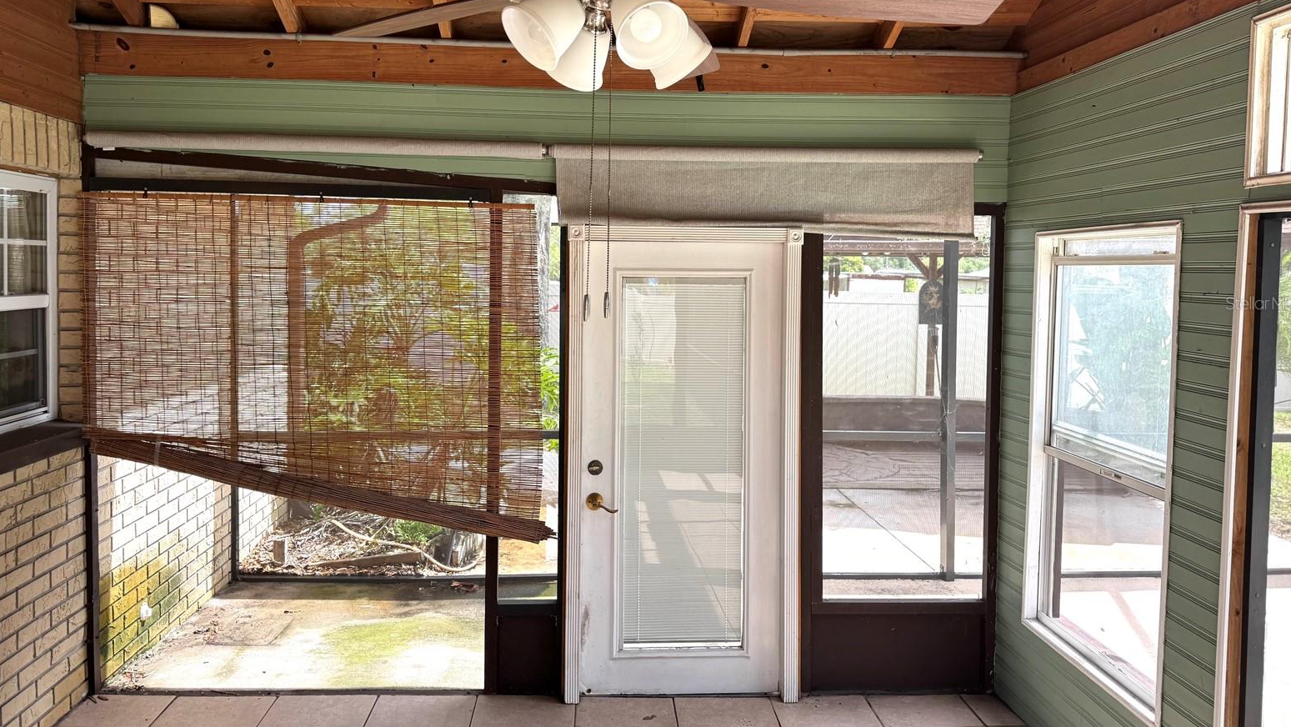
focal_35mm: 27
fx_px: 924
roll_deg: -1.4
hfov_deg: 69.8
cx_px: 638
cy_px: 303
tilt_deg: -2.6
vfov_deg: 42.8
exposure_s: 1/470
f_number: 1.78
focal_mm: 6.76
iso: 80
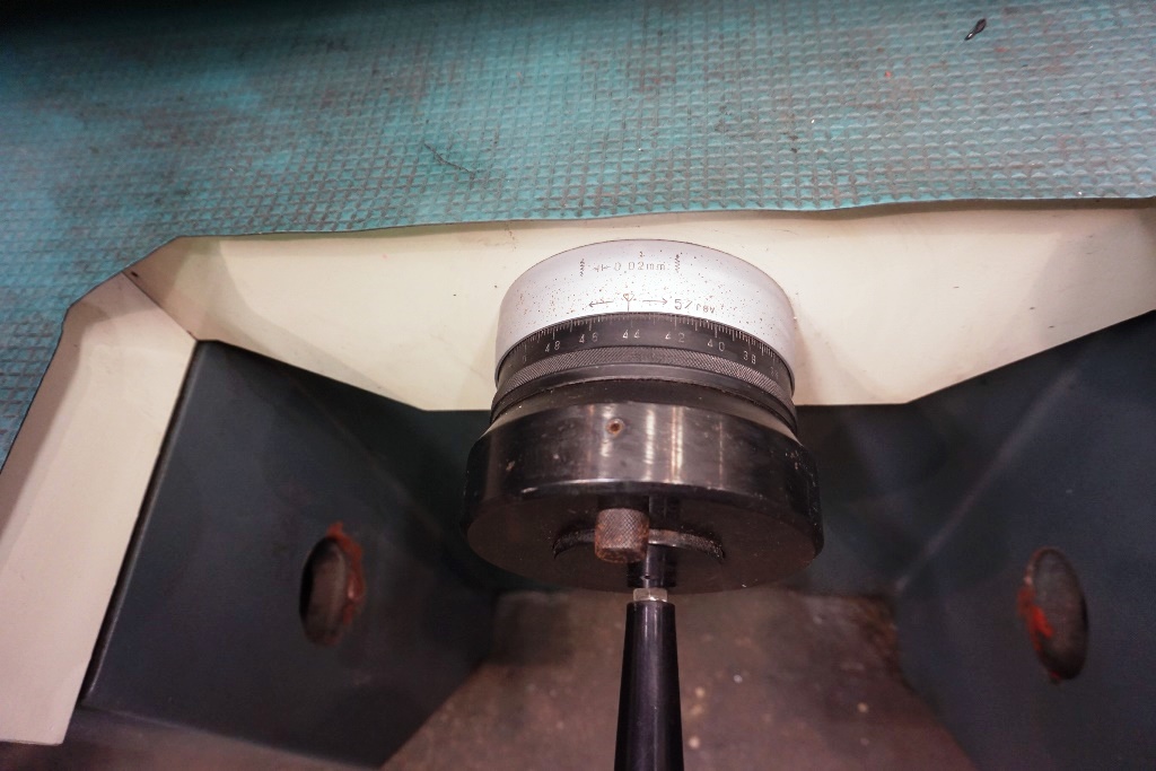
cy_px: 386
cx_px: 578
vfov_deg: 53.1
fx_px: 771
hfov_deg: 73.7
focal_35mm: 24
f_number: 4
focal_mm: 16
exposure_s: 1/60
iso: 1250
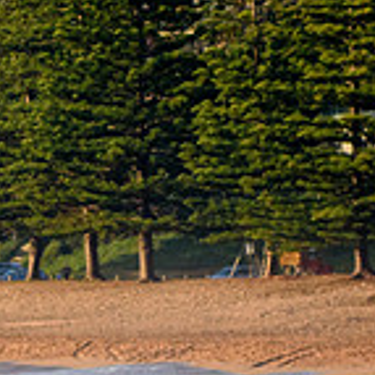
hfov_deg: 2.1
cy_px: 447
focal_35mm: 815
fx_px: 9989
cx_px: -278
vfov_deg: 2.1
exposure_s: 1/2000
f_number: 5.6
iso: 640
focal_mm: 155
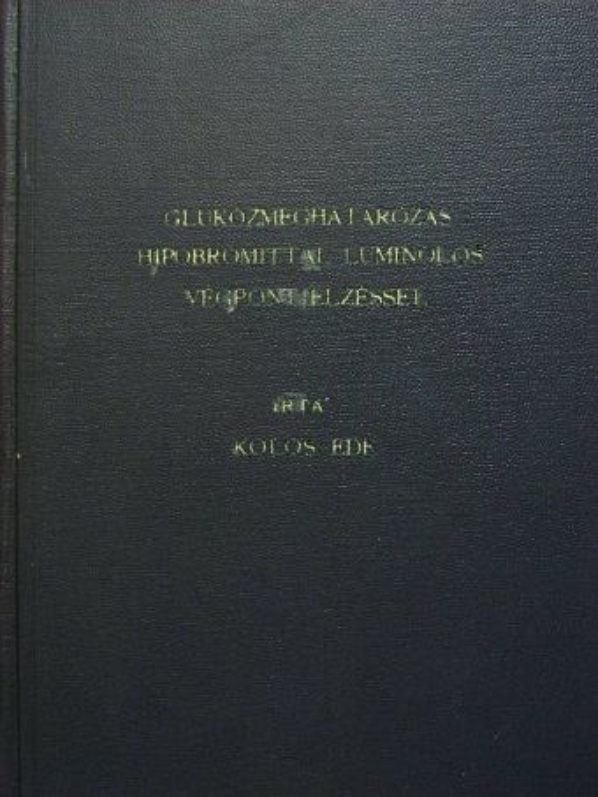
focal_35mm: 63
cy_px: 398
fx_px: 1450
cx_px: 299
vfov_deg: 30.7
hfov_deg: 23.3
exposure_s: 1/30
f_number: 3.5
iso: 127
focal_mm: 10.5
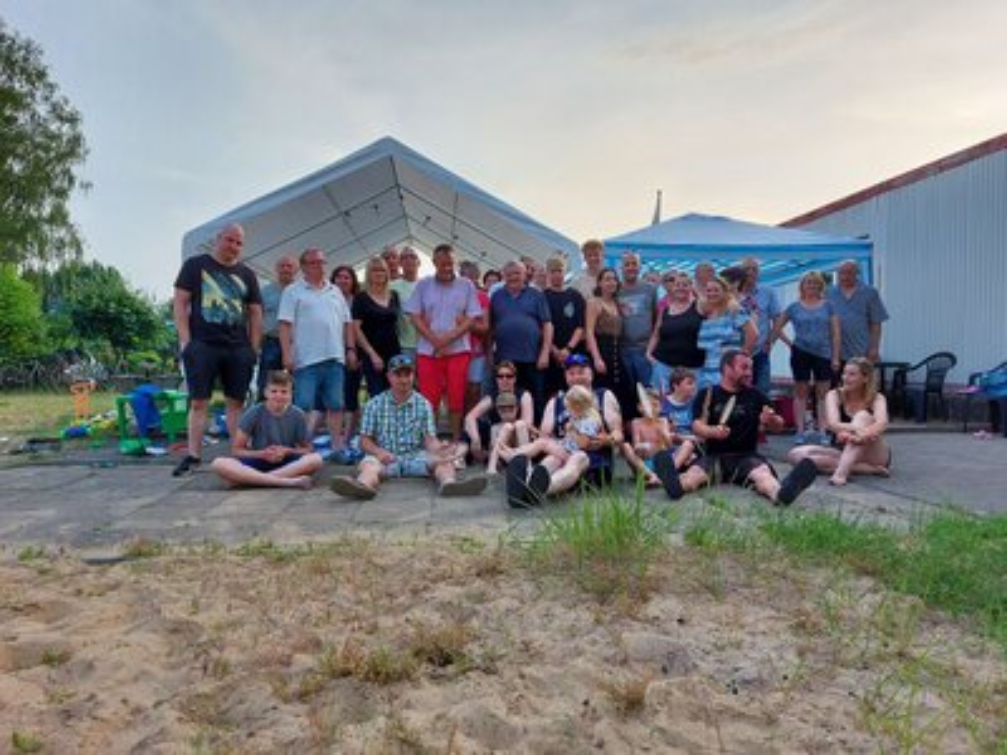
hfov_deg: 71.6
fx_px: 698
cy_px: 378
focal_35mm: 24
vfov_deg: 56.8
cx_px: 504
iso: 32
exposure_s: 1/193
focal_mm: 5.23
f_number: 1.8
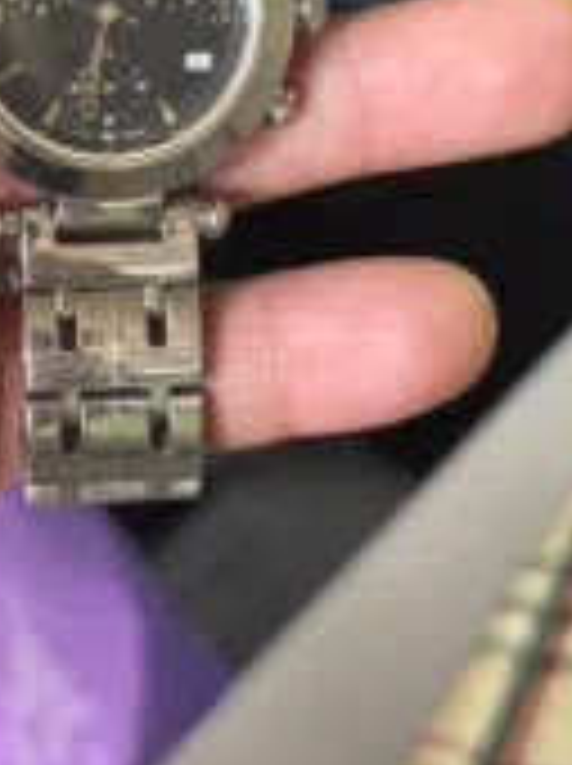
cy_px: -86
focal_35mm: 113
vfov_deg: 16.9
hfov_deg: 12.9
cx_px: -9
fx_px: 2496
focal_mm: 6.76
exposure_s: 1/60
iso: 100
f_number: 1.78
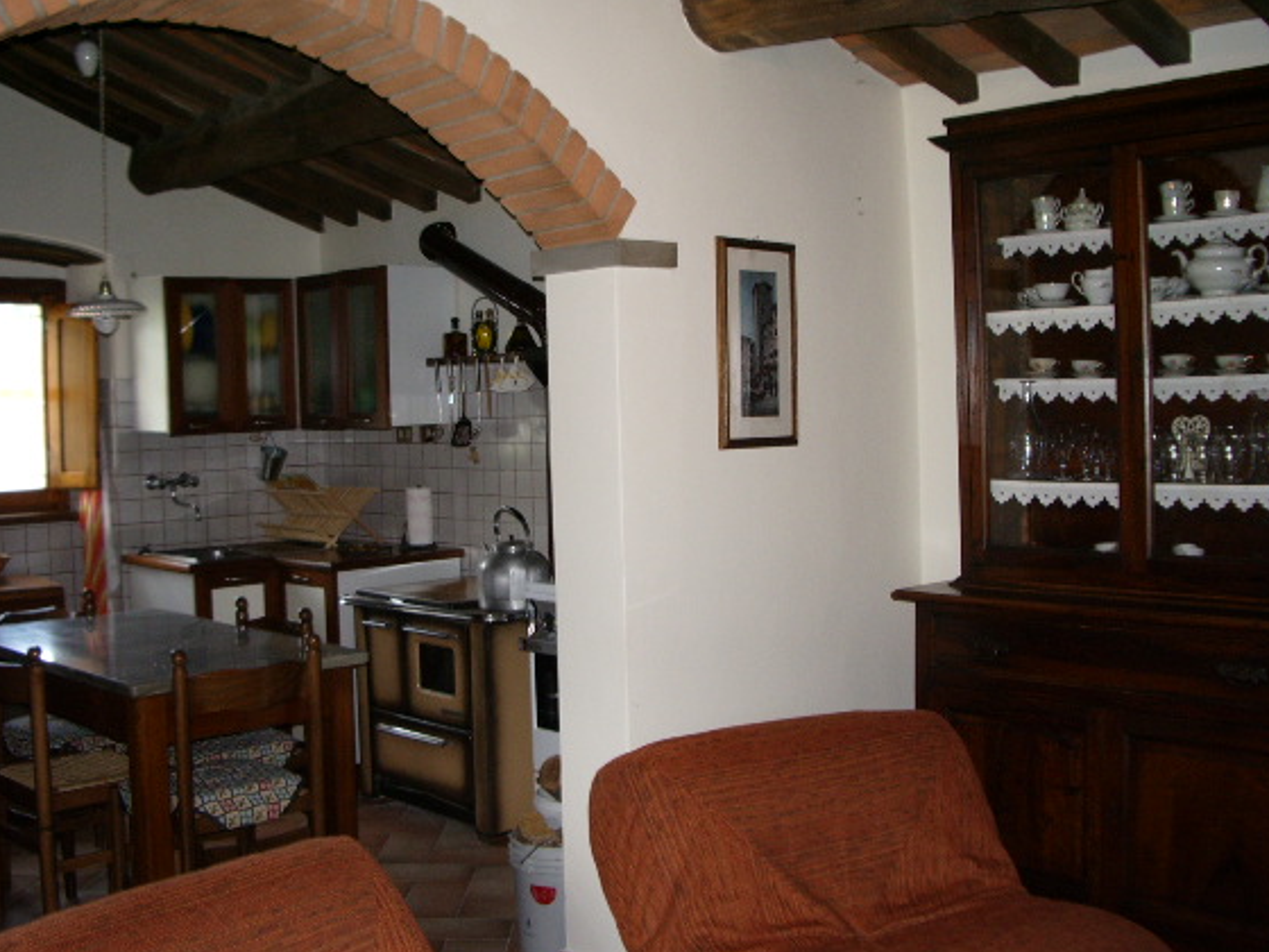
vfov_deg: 36.0
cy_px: 451
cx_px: 573
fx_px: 1466
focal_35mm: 40
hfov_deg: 46.7
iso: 100
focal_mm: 5.8
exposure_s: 1/40
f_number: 2.6
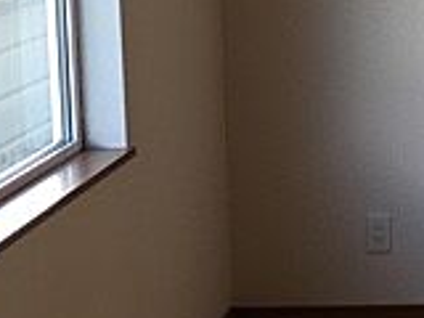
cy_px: 16
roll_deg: +0.2
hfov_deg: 15.6
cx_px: 641
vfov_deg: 12.6
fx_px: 1421
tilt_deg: -8.8
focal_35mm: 116
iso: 32
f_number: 2.2
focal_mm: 4.15
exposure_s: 1/60
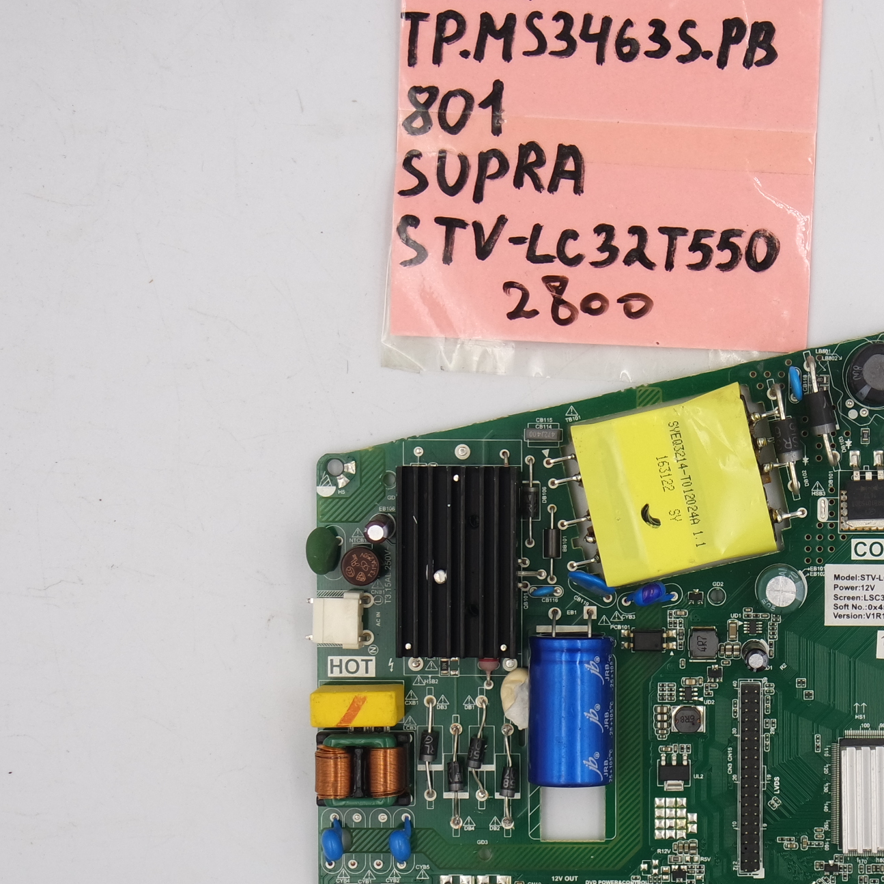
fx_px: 2427
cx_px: 756
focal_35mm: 84
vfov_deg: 20.6
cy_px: 537
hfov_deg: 20.3
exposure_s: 1/100
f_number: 5.6
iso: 160
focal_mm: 16
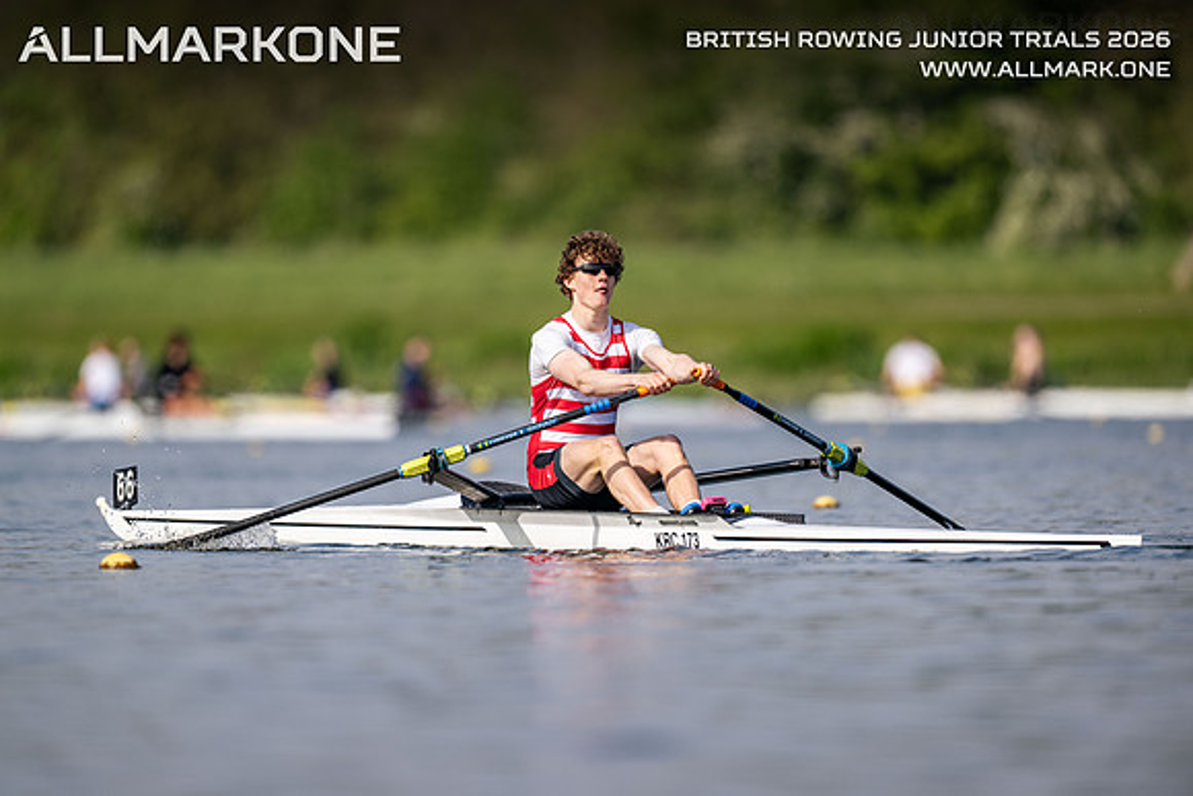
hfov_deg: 3.4
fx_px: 19887
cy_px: 398
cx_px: 596
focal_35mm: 600
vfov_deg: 2.3
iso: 200
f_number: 4
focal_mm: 600
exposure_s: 1/2500
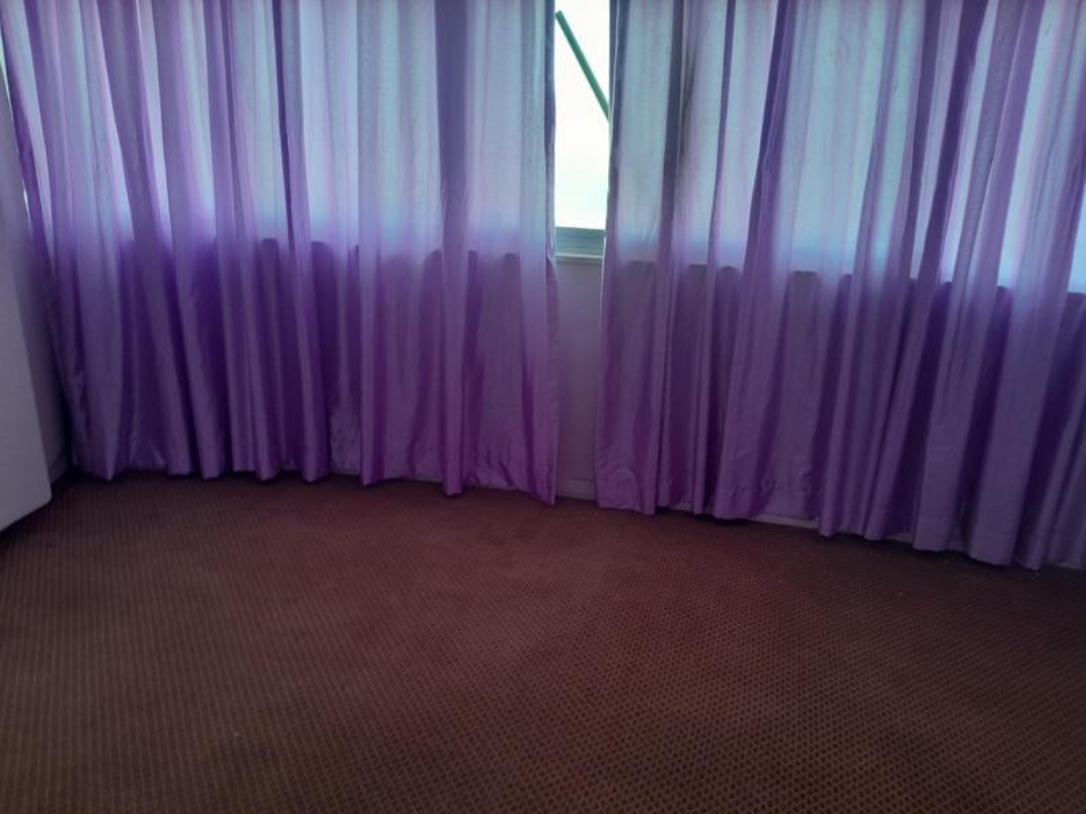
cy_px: 407
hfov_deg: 67.3
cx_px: 543
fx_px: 816
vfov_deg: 53.1
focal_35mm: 26
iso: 100
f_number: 1.8
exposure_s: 1/60
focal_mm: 3.98
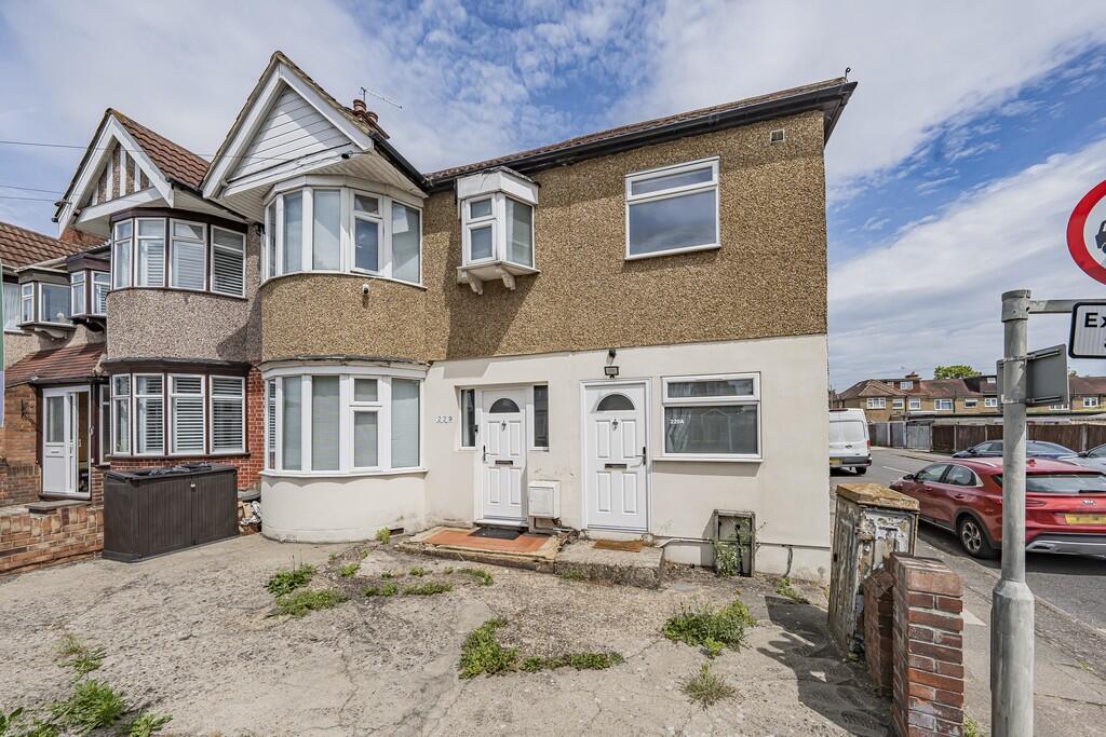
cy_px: 368
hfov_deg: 112.6
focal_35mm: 12
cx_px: 553
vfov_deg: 90.0
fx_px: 369
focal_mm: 12
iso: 320
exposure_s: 1/1250
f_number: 9
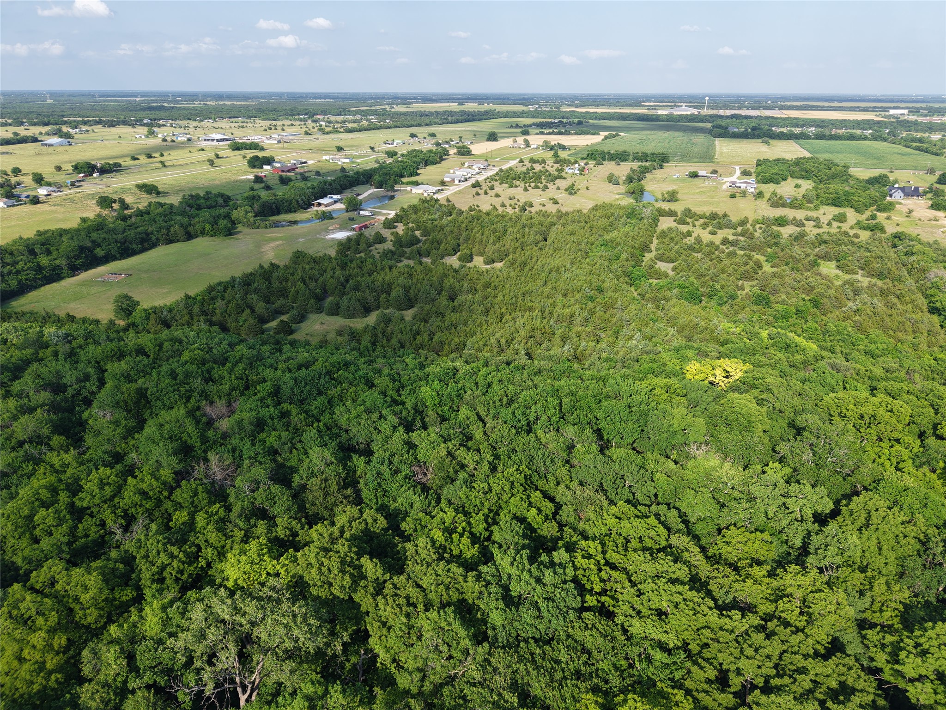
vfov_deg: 56.8
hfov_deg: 71.6
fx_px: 656
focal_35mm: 24
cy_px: 355
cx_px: 473
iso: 180
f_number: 1.8
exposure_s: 1/2500
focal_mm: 8.67
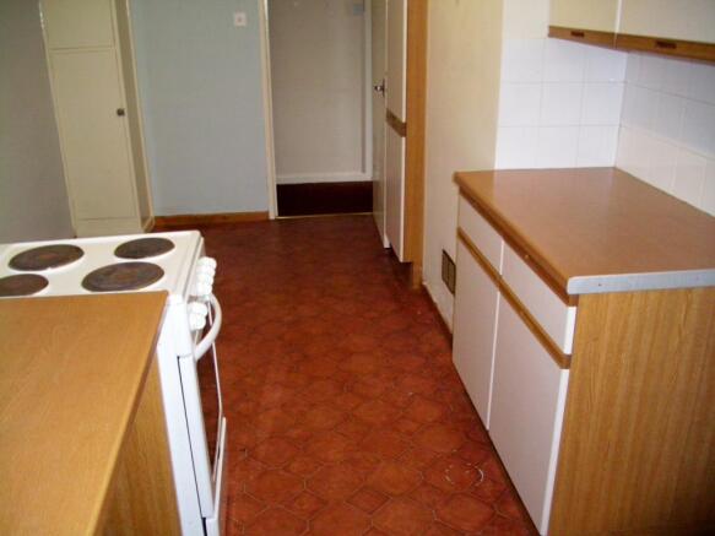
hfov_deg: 56.8
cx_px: 358
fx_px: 661
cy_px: 268
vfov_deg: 44.1
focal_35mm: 32
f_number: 2.9
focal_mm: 5.7
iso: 160
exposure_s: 1/40
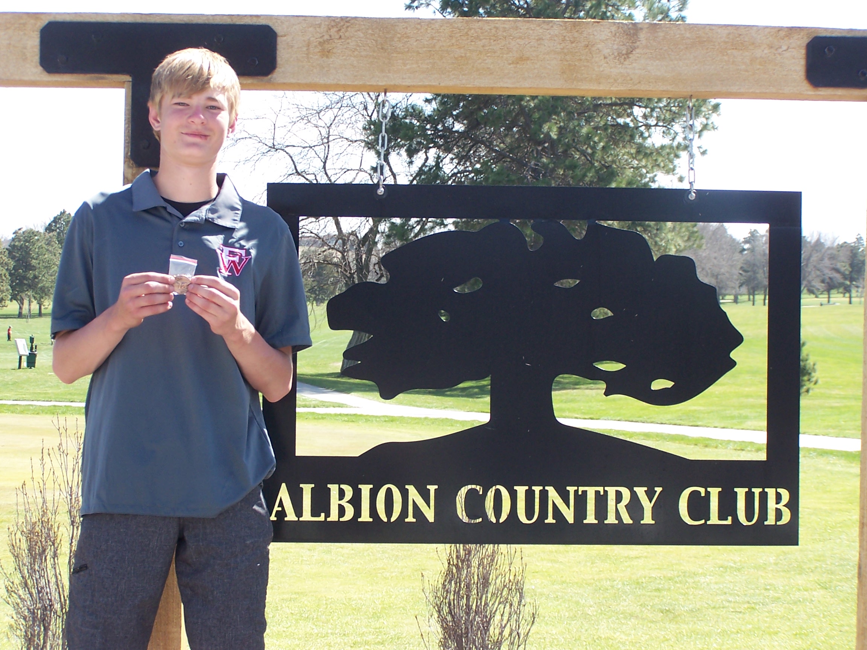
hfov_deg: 26.0
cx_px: 434
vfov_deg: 19.6
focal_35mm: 75
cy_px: 325
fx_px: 1878
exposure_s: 1/250
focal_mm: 12.4
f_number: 3.2
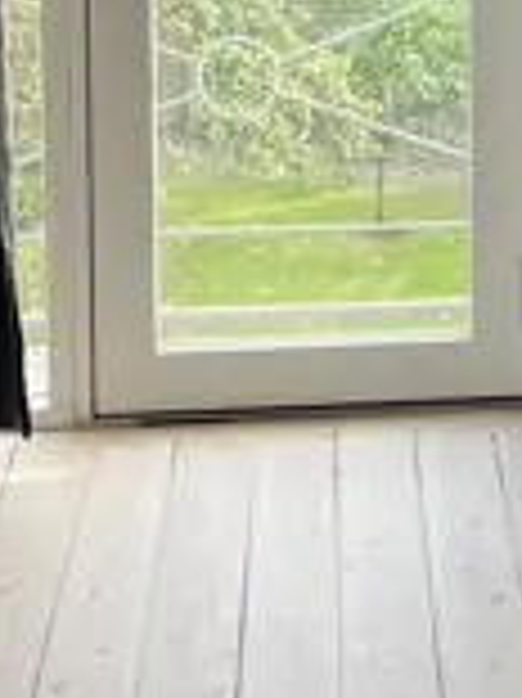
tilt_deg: -5.6
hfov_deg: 10.7
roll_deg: -0.4
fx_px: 2698
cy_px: -113
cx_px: 724
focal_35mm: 134
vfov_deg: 14.3
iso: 80
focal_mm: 5.1
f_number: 1.6
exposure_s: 1/121
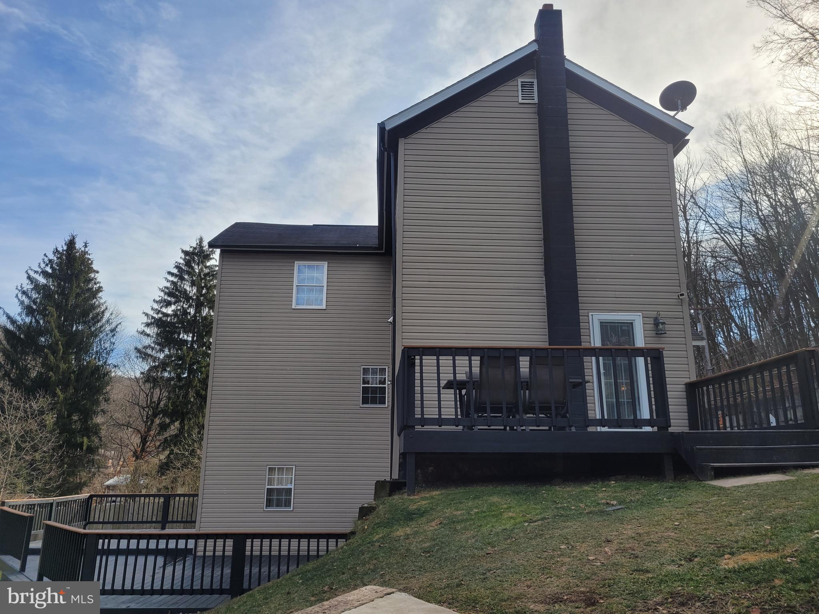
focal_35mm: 26
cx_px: 410
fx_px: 615
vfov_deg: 53.1
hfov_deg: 67.3
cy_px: 307
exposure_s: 1/1588
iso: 40
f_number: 1.8
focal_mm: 5.4
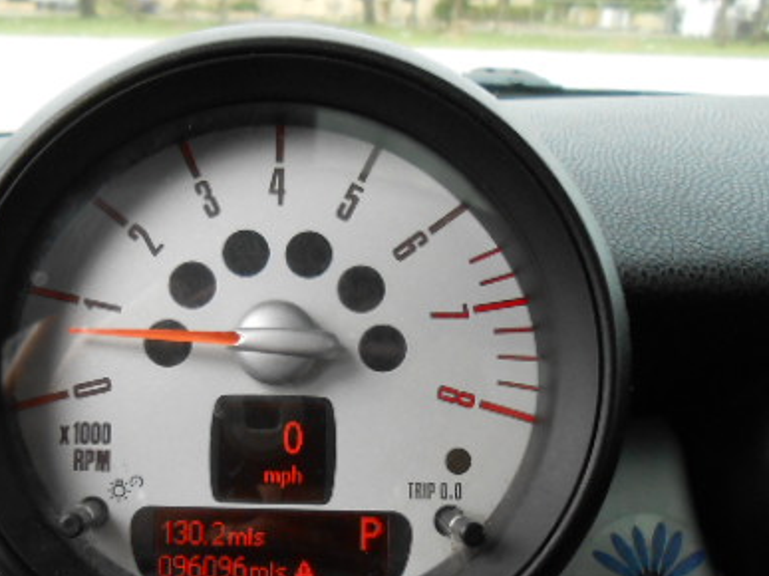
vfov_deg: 33.3
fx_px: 955
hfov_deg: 43.3
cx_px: 260
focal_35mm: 43
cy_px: 379
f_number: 3.5
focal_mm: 4.6
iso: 250
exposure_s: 1/250
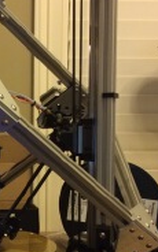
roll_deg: -0.8
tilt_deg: -0.3
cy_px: 145
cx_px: -25
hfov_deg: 18.5
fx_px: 462
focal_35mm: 67
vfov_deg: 30.6
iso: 320
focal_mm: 4.15
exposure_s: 1/30
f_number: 2.2
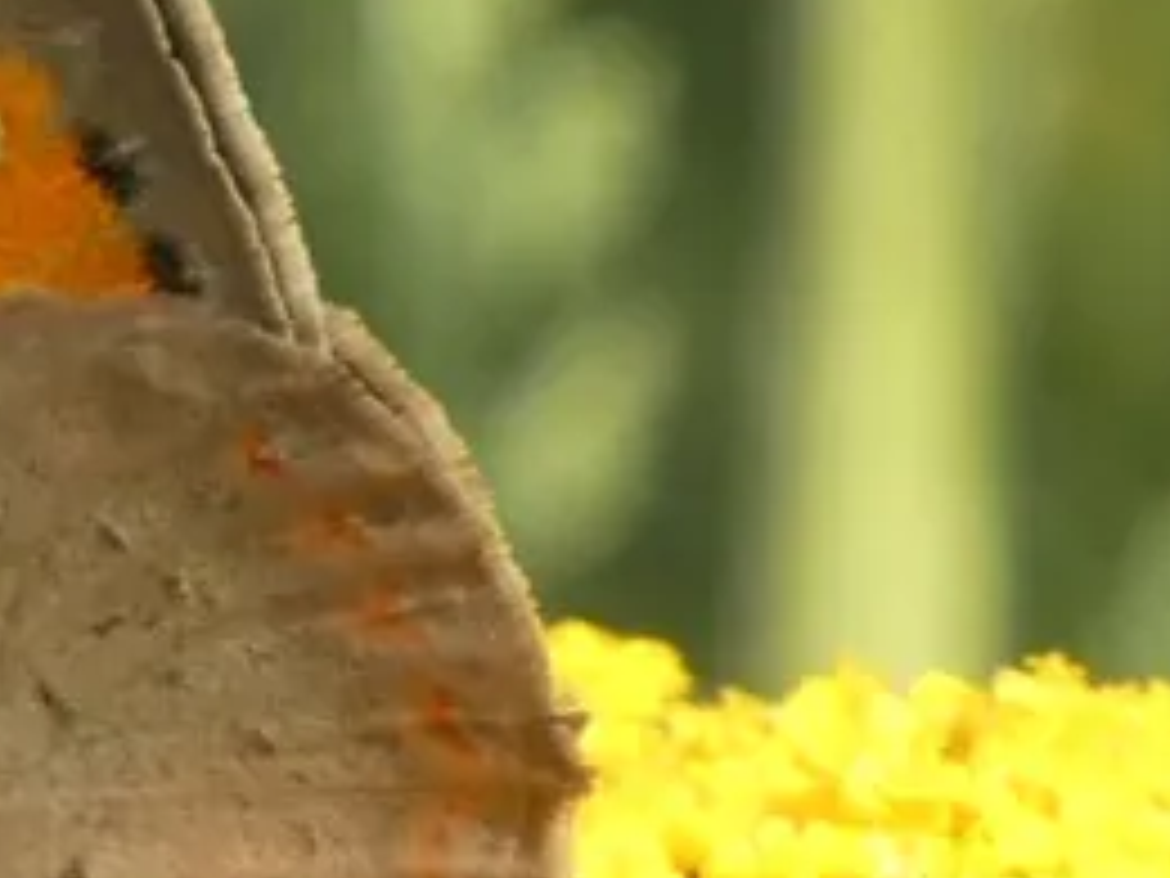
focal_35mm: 1352
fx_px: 45697
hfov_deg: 1.5
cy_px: 441
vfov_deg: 1.1
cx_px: -117
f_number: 5.6
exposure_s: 1/125
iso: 80
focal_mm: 98.3
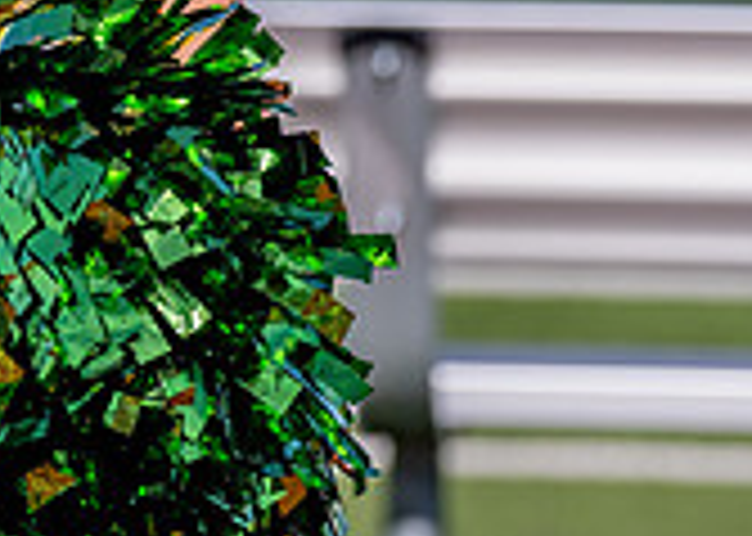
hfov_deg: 4.5
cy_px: -100
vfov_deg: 3.2
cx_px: -75
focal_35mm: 451
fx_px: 9624
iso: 160
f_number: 2.8
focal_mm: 116
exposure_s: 1/4000
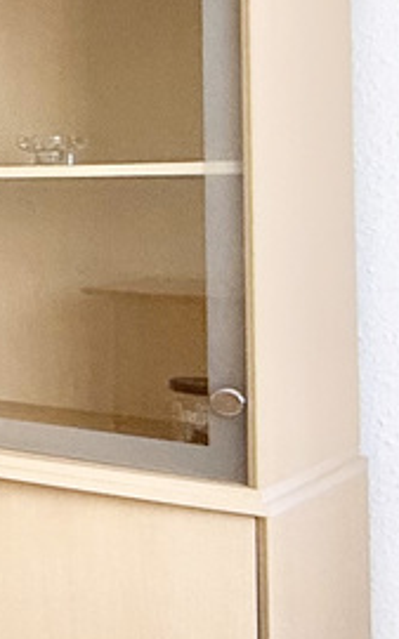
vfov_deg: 27.9
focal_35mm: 73
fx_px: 1272
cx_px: -879
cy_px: 167
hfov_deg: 10.5
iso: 200
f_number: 2.2
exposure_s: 1/99
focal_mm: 2.22
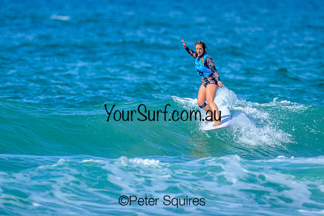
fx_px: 9902
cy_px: 94
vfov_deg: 1.3
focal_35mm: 1100
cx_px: 151
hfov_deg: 1.9
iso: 320
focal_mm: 800
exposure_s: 1/2000
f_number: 6.3
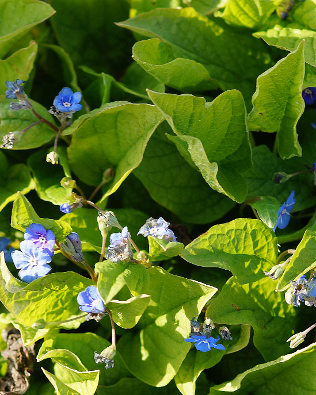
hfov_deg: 6.3
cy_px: 191
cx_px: 275
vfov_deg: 7.9
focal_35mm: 246
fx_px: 2878
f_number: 4
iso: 100
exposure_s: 1/160
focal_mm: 100
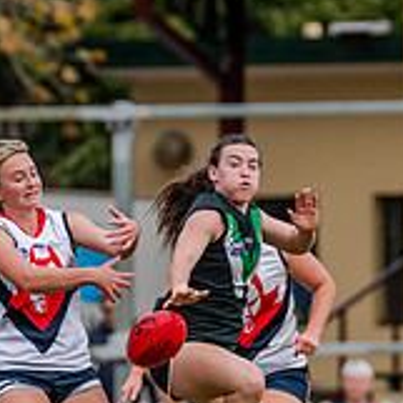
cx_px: 196
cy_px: 166
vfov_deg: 1.2
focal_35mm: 1494
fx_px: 19678
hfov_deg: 1.2
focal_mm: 420
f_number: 5.6
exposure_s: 1/1600
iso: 800
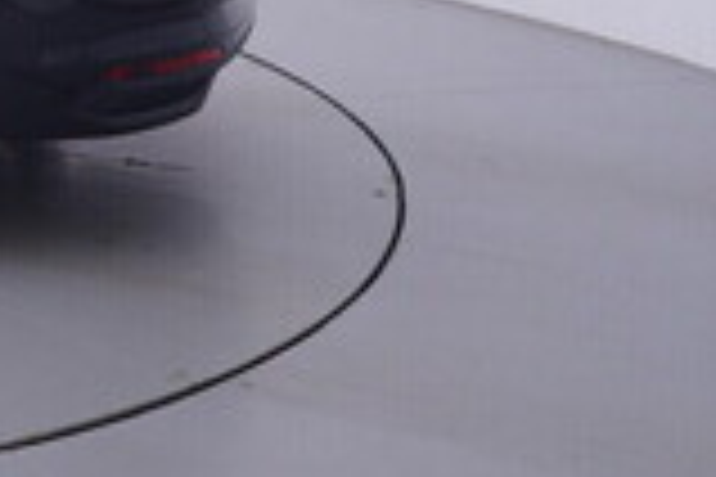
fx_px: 1546
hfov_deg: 20.6
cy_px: -232
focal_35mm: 78
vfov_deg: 16.1
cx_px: -471
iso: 200
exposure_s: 1/80
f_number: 5
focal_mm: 15
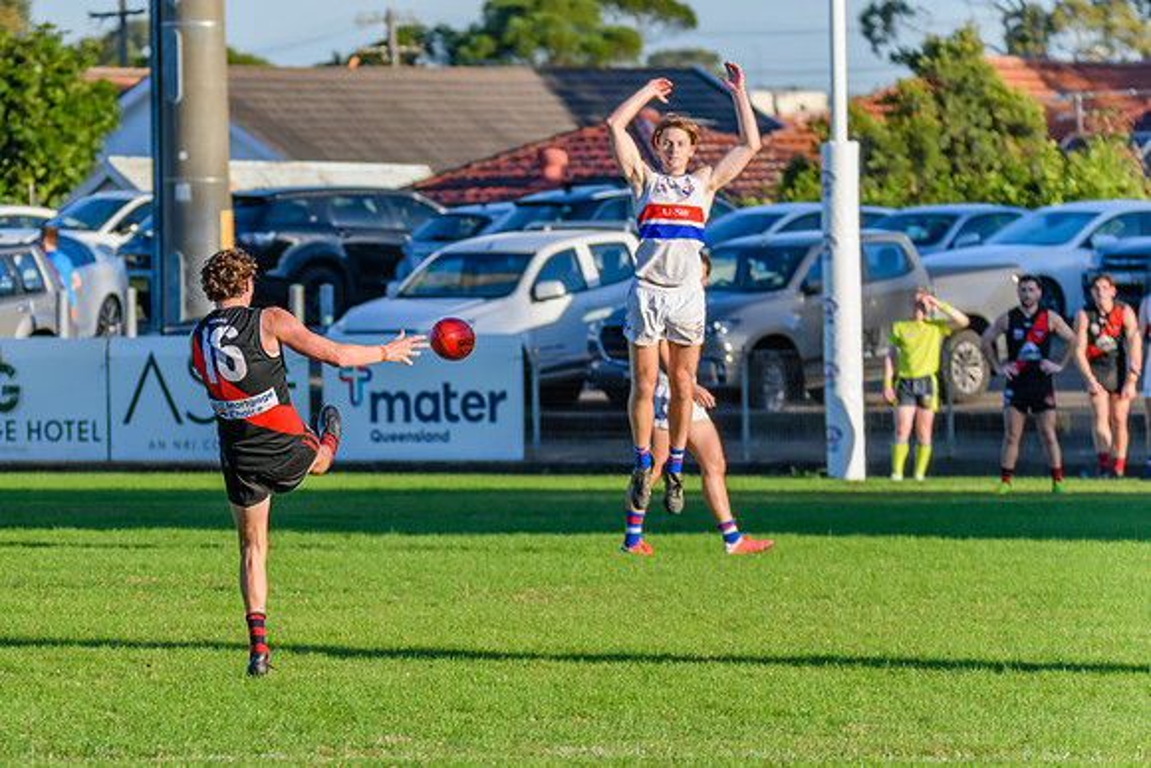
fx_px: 11020
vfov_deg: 4.0
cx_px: 271
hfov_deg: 6.0
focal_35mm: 345
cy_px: 368
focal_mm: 220
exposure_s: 1/2000
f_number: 5.6
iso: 800
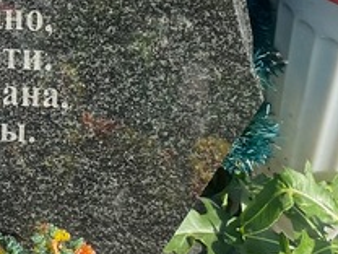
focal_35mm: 100
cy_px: -190
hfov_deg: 17.8
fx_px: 976
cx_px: -156
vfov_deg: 13.4
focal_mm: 4.25
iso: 32
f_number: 1.8
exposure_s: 1/845
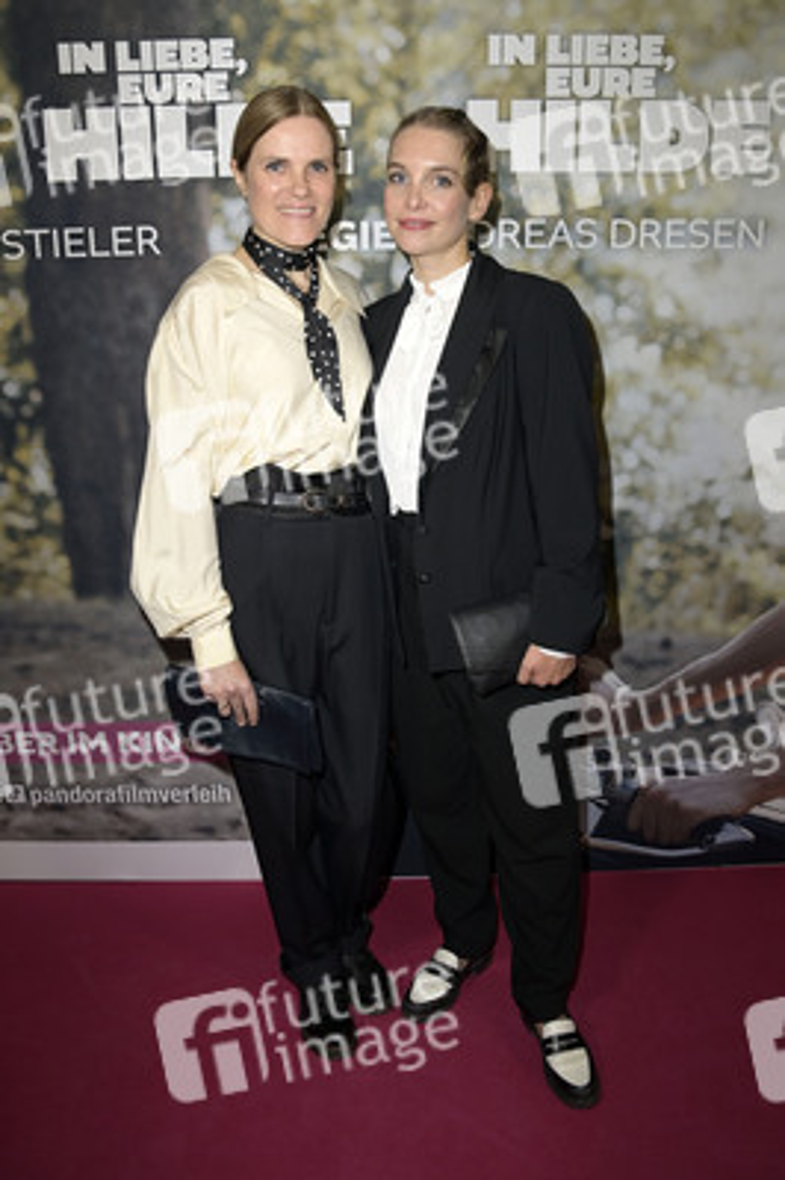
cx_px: 392
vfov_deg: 73.8
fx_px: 786
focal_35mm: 24
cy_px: 590
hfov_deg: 53.1
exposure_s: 1/250
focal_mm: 24
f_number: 5.6
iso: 640
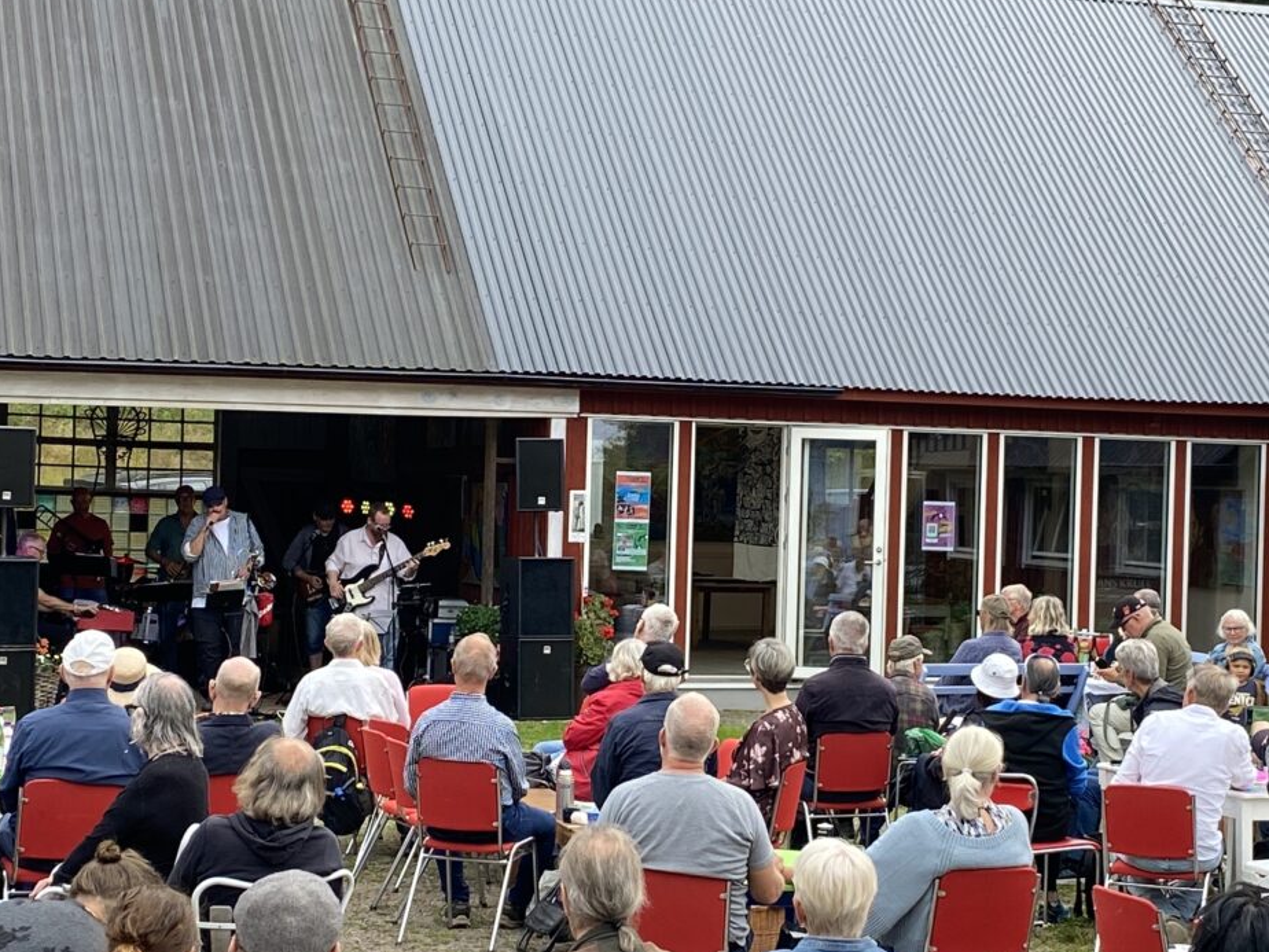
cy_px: 489
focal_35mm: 72
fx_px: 2639
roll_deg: -2.3
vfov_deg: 20.4
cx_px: 654
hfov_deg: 27.0
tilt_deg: +0.0
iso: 32
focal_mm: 4.25
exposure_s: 1/374
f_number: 1.8
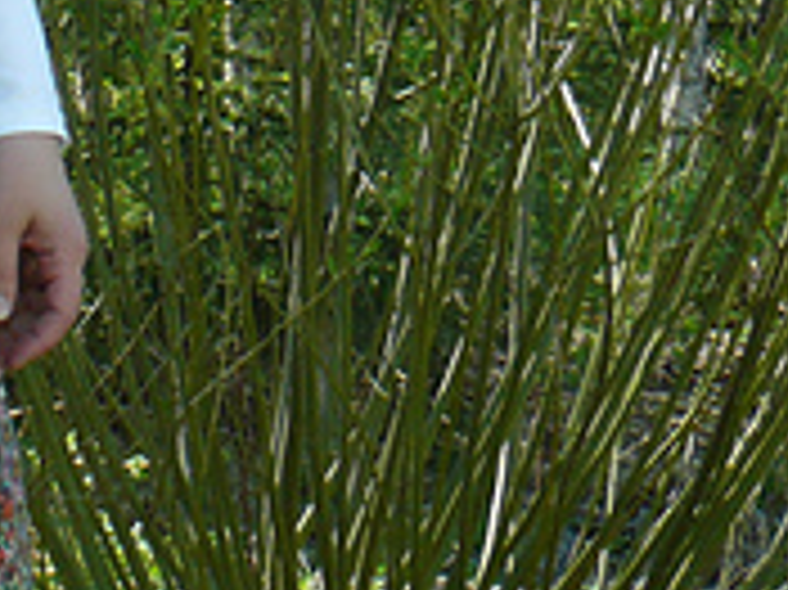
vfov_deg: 7.2
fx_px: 4572
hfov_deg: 9.5
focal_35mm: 201
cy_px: -374
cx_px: -446
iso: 100
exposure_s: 1/160
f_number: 4.3
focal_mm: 9.1
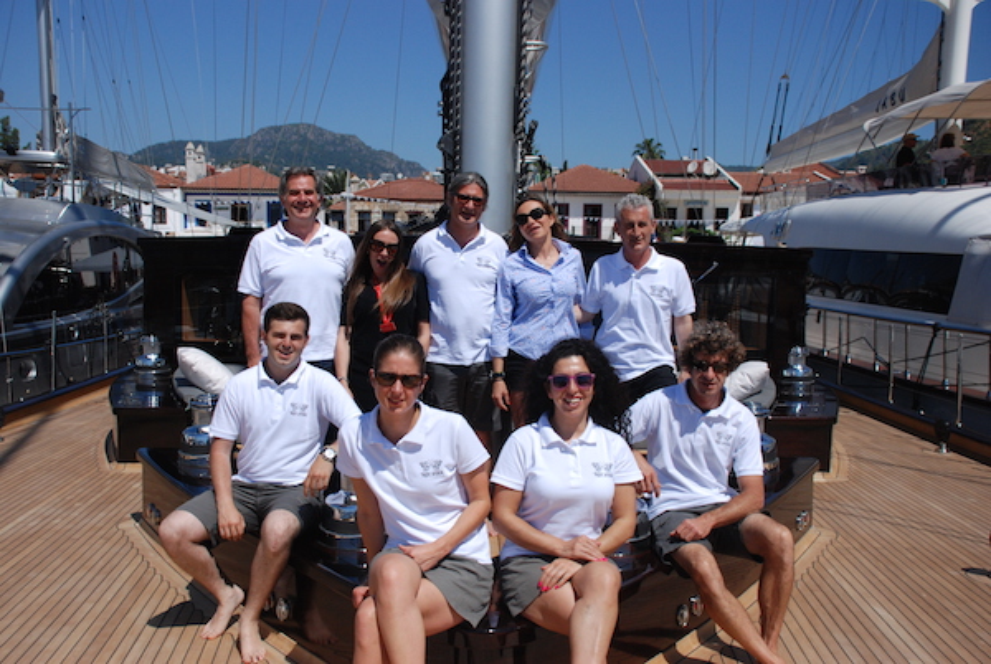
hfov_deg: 57.2
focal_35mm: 33
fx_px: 910
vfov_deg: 40.1
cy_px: 332
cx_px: 496
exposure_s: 1/4000
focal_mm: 22
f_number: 4.5
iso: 400
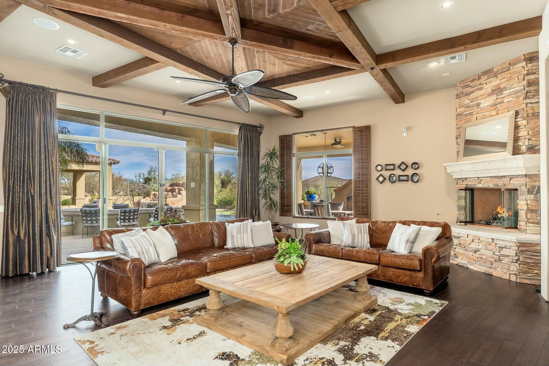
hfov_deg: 84.0
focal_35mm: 20
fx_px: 305
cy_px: 183
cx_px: 274
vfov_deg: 61.9
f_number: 8
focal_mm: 20
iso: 250
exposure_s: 1/750
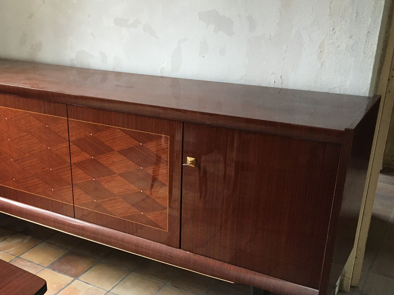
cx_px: 135
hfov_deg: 42.4
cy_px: 190
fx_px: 501
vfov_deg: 32.7
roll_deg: -0.5
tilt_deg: -24.7
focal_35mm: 44
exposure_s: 1/25
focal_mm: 4.15
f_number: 2.2
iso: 200
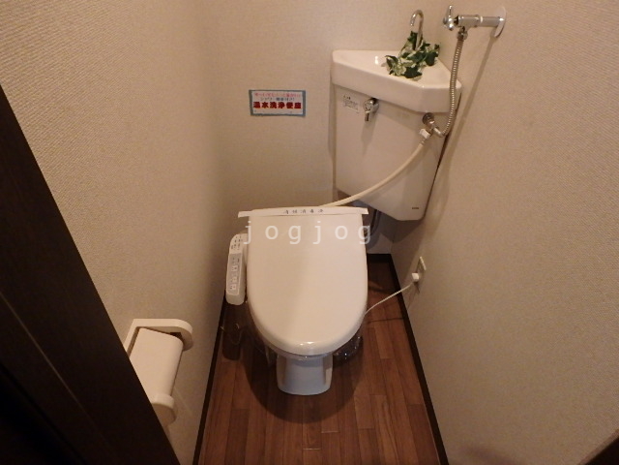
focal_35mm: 21
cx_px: 310
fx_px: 376
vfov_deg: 63.4
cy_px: 232
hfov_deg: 79.0
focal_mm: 3.7
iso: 800
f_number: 3.5
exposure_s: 1/20
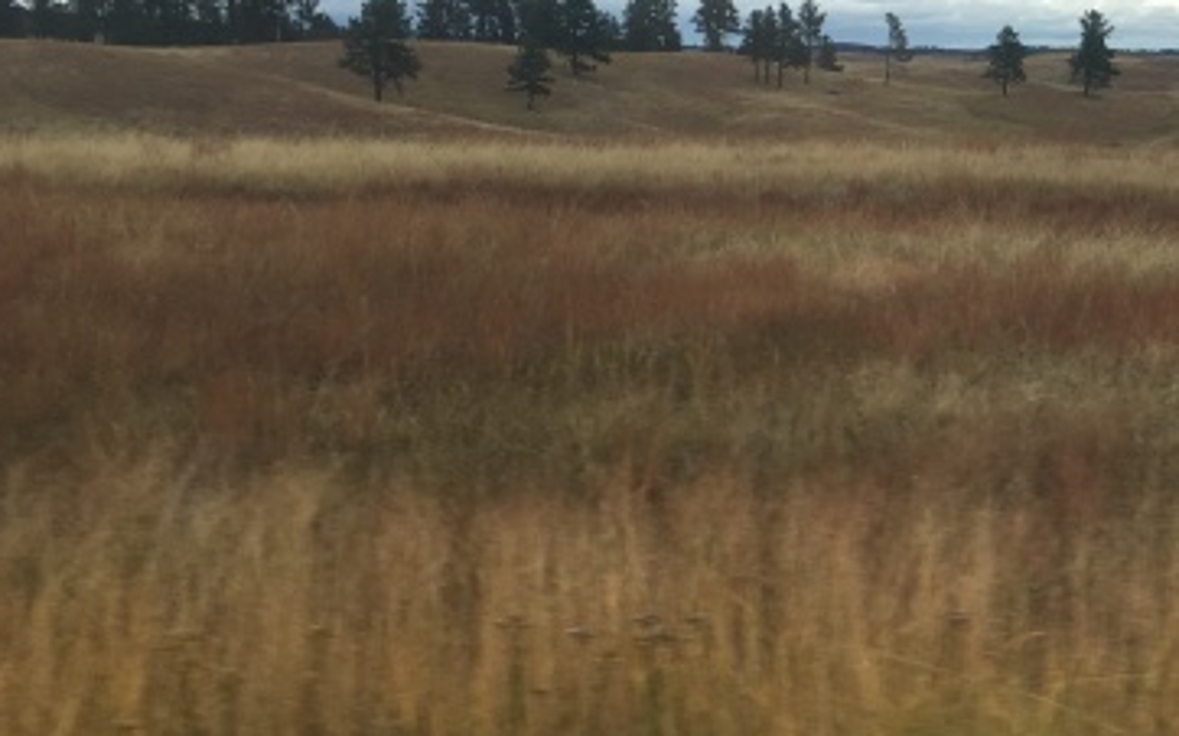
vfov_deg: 19.0
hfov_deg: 28.0
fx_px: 2184
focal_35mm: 68
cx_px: 1231
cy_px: 208
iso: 25
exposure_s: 1/699
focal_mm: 4.15
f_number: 2.2
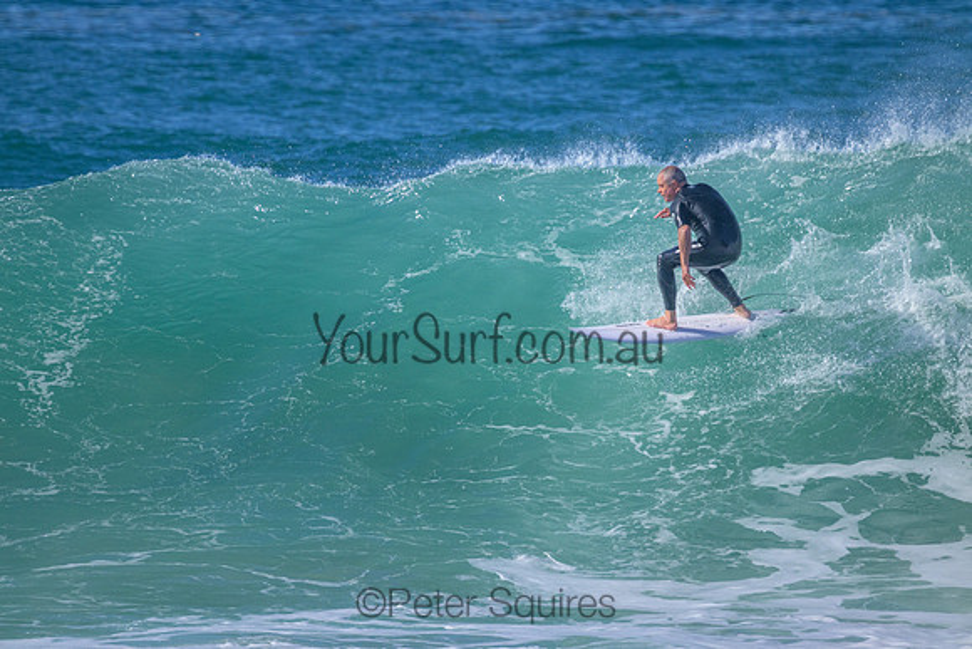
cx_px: 486
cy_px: 324
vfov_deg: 1.7
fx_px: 21604
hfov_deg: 2.6
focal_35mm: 800
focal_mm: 800
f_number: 11
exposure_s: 1/2000
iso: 1400
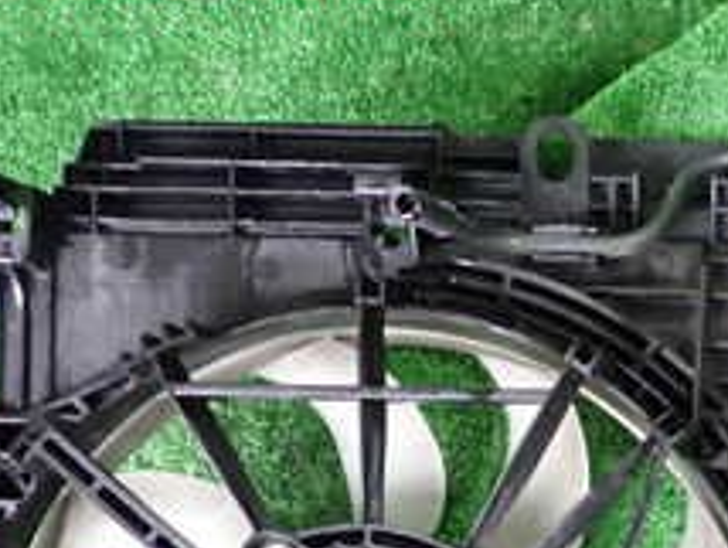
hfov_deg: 21.9
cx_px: 823
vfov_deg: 16.7
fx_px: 1769
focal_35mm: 84
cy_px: 694
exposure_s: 1/30
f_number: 2.3
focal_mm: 5.4
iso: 640
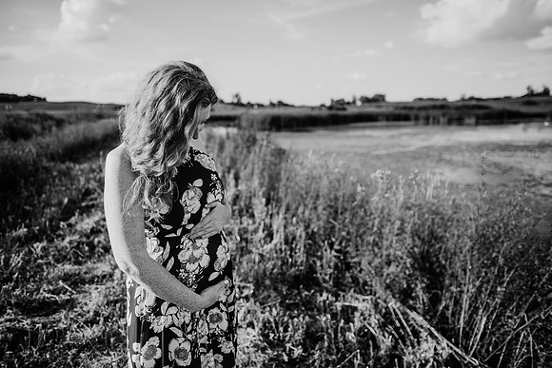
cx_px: 276
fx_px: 368
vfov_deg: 53.2
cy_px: 184
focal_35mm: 24
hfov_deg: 73.7
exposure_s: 1/1600
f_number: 2.2
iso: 100
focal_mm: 24
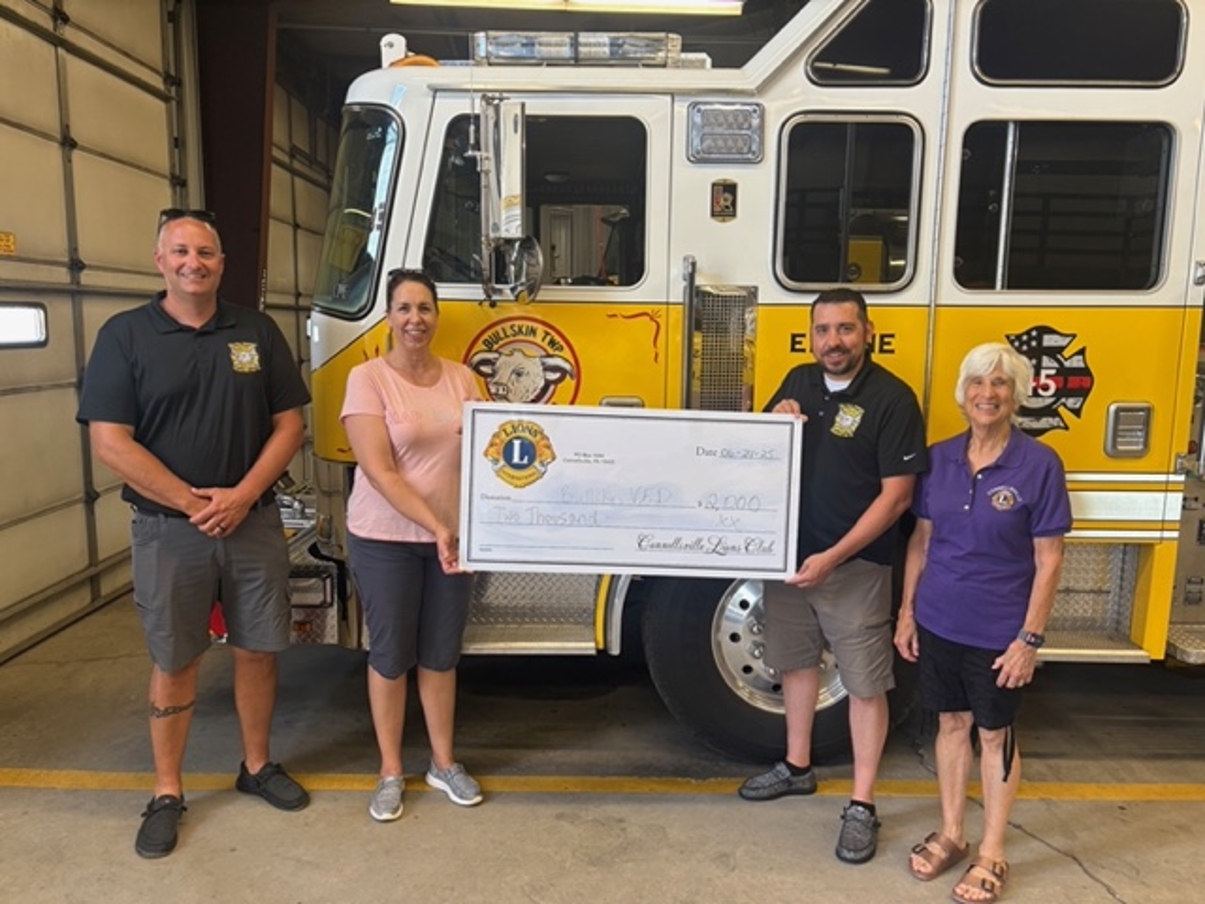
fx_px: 905
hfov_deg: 67.3
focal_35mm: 26
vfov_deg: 53.1
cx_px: 602
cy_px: 452
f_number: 1.6
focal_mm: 5.96
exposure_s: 1/41
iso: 100
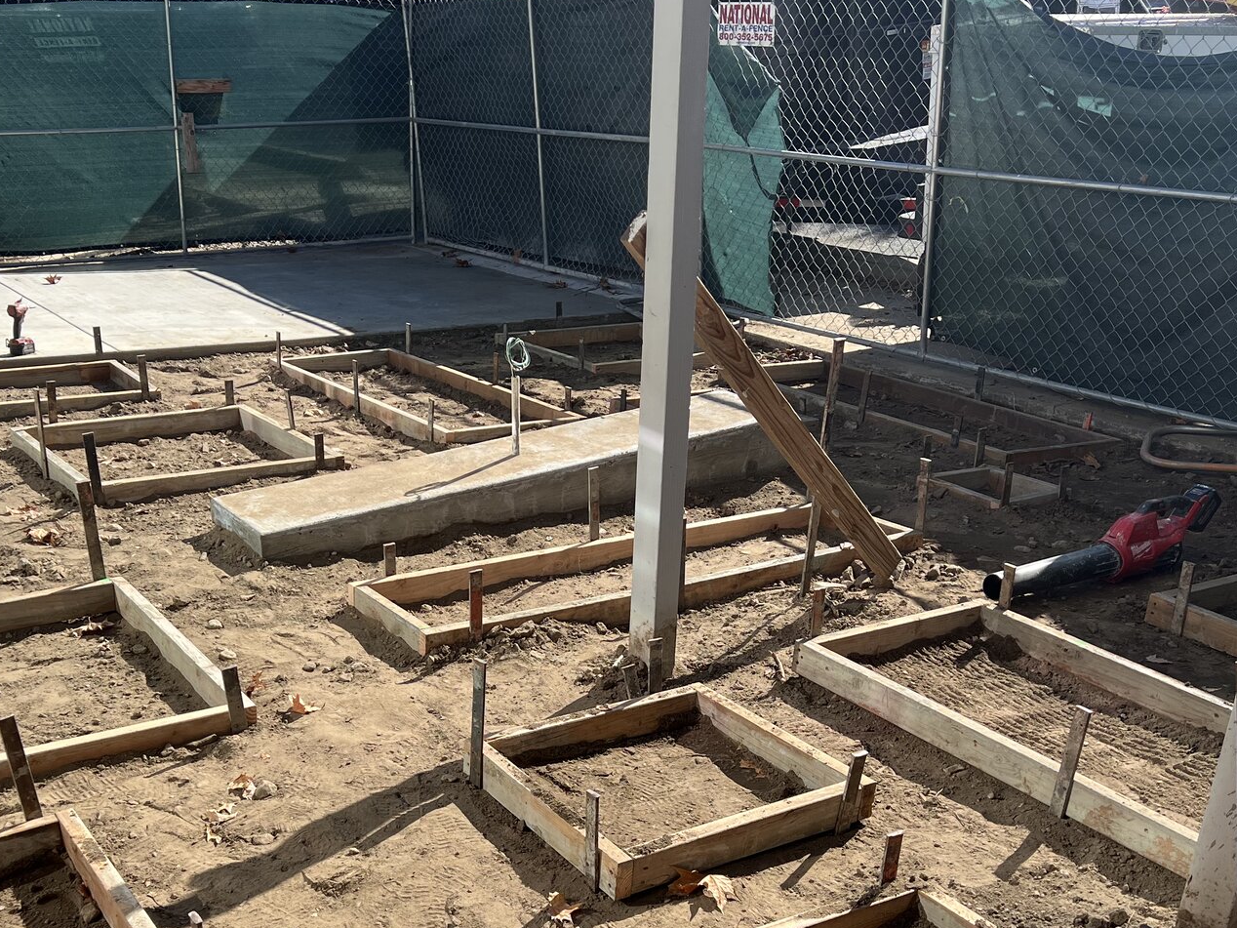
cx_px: 467
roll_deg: +3.4
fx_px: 1465
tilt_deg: -27.5
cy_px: 720
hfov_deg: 45.4
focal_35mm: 41
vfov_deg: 34.2
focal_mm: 5.7
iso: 50
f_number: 1.5
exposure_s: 1/3077
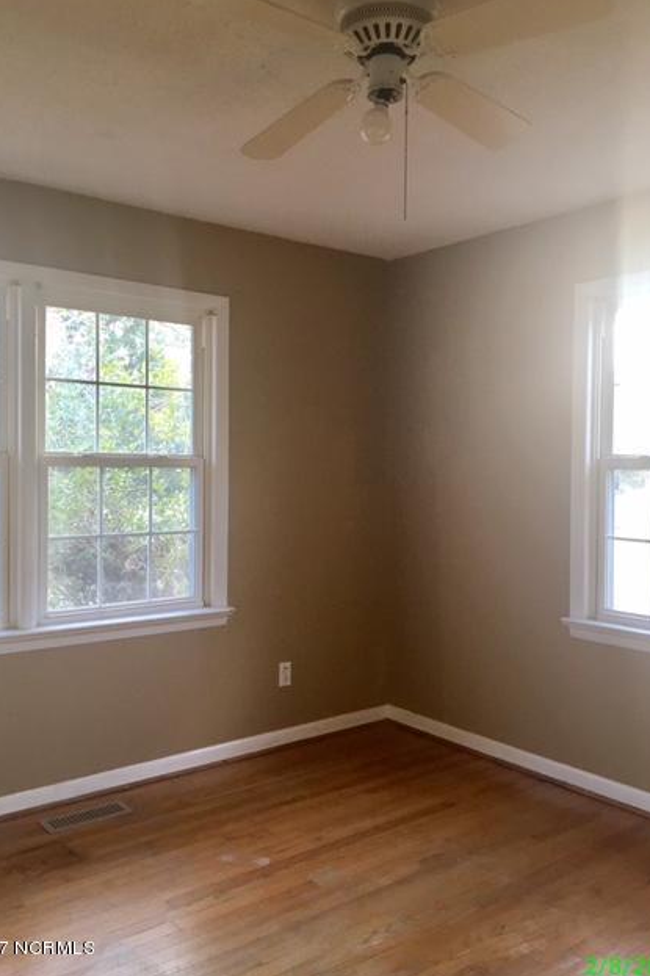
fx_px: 840
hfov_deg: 42.3
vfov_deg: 60.3
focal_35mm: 31
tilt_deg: -0.4
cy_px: 484
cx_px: 320
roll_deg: -1.4
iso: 100
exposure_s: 1/30
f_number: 2.2
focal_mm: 4.15
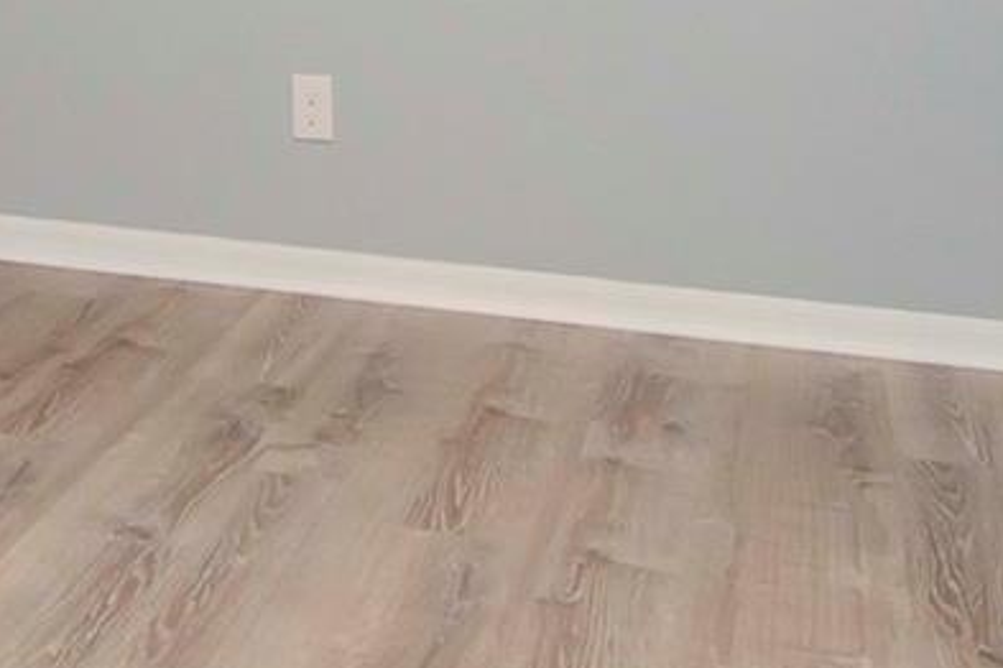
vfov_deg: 19.8
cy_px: -280
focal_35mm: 61
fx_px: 1699
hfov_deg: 32.2
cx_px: 240
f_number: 7.1
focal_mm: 10
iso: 640
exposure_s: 1/200
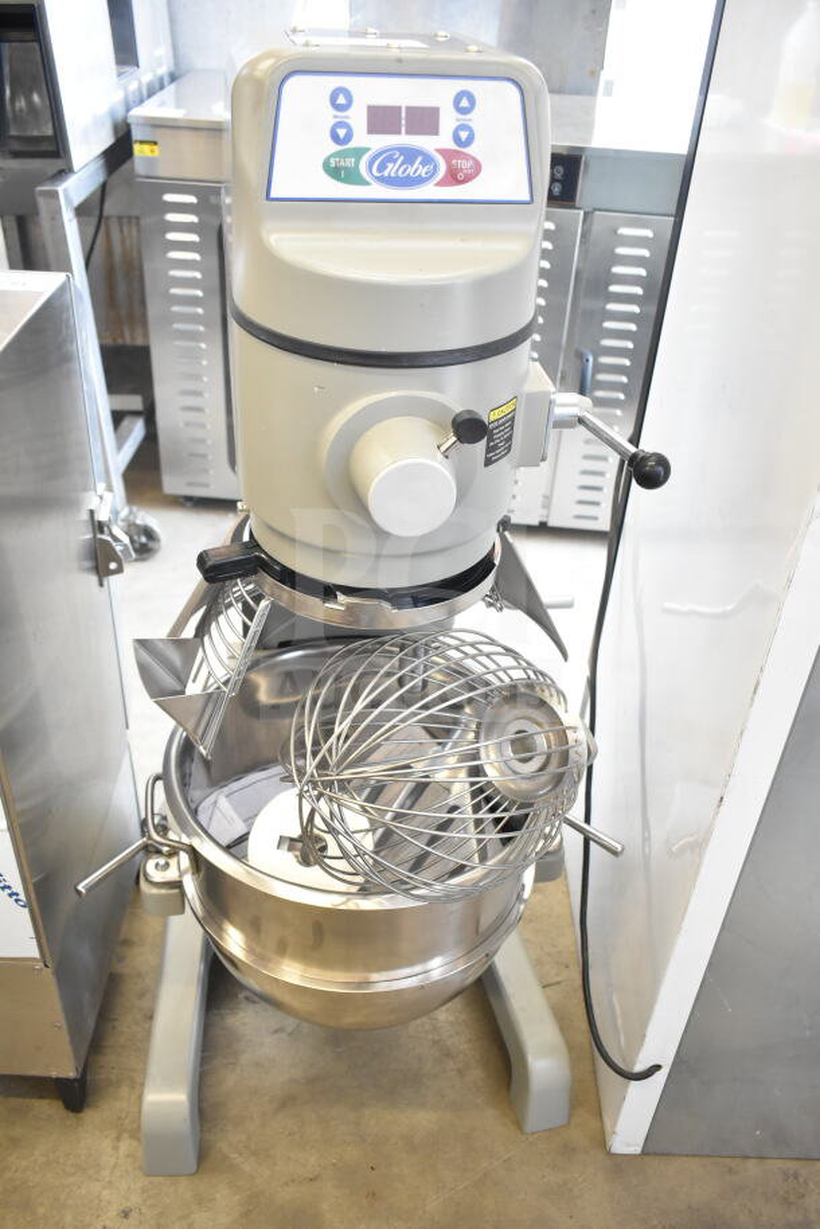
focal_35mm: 32
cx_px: 410
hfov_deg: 41.7
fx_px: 1075
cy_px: 614
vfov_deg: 59.5
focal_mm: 21
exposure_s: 1/60
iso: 1600
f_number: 3.8
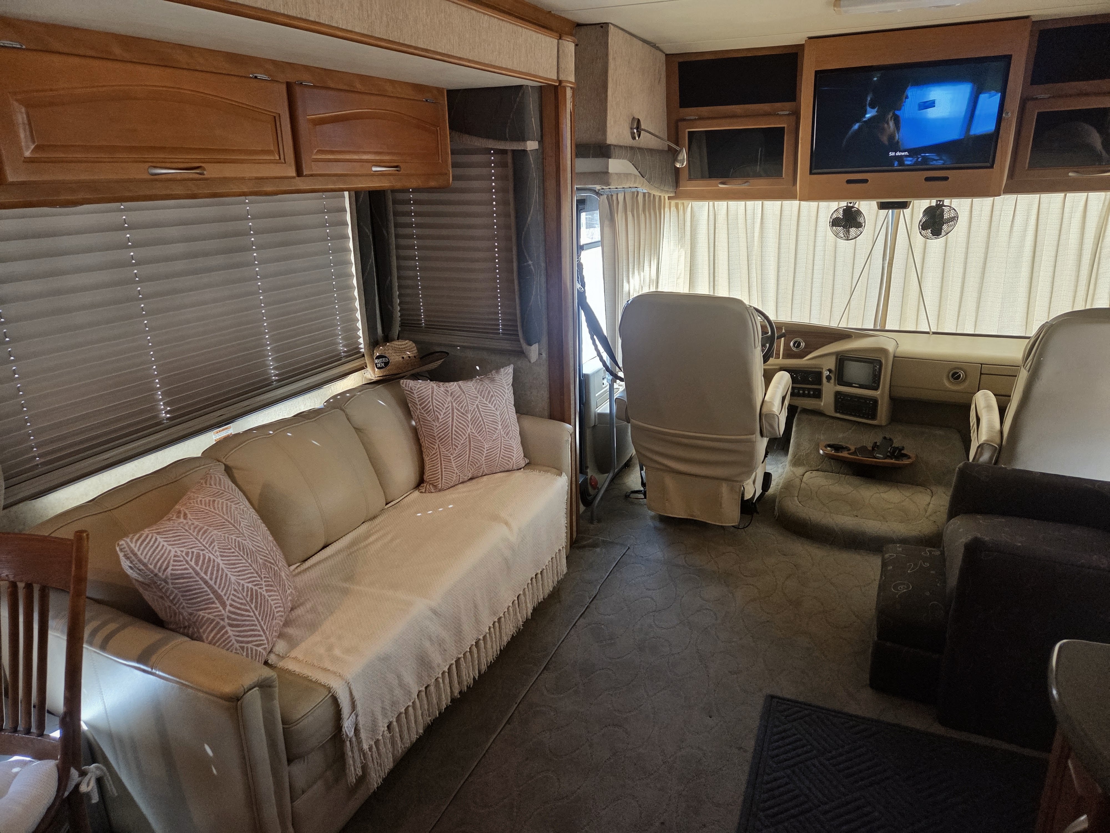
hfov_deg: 73.9
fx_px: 738
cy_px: 416
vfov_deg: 58.9
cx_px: 555
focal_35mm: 23
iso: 400
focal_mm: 5.4
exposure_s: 1/120
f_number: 1.8
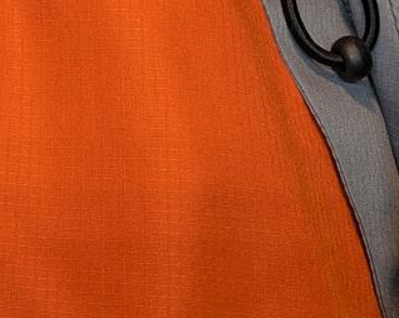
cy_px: -124
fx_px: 1452
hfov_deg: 15.2
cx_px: -43
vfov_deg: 12.1
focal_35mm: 123
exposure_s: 1/120
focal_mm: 5.43
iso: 67
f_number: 1.89
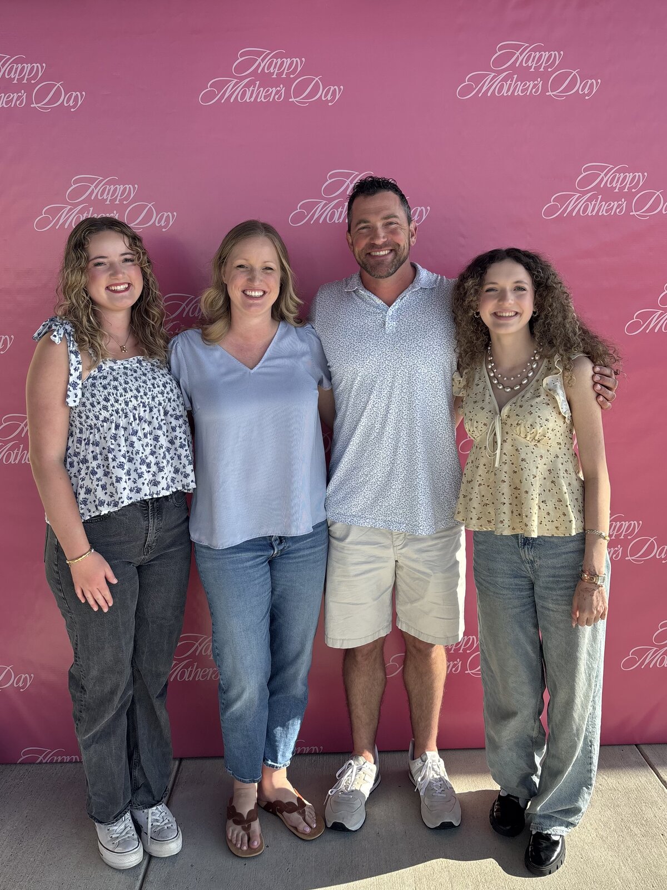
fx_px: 668
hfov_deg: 53.1
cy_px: 445
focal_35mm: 26
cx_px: 334
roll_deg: +1.6
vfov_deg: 67.3
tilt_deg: -5.6
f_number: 1.6
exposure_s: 1/997
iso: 50
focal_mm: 5.96
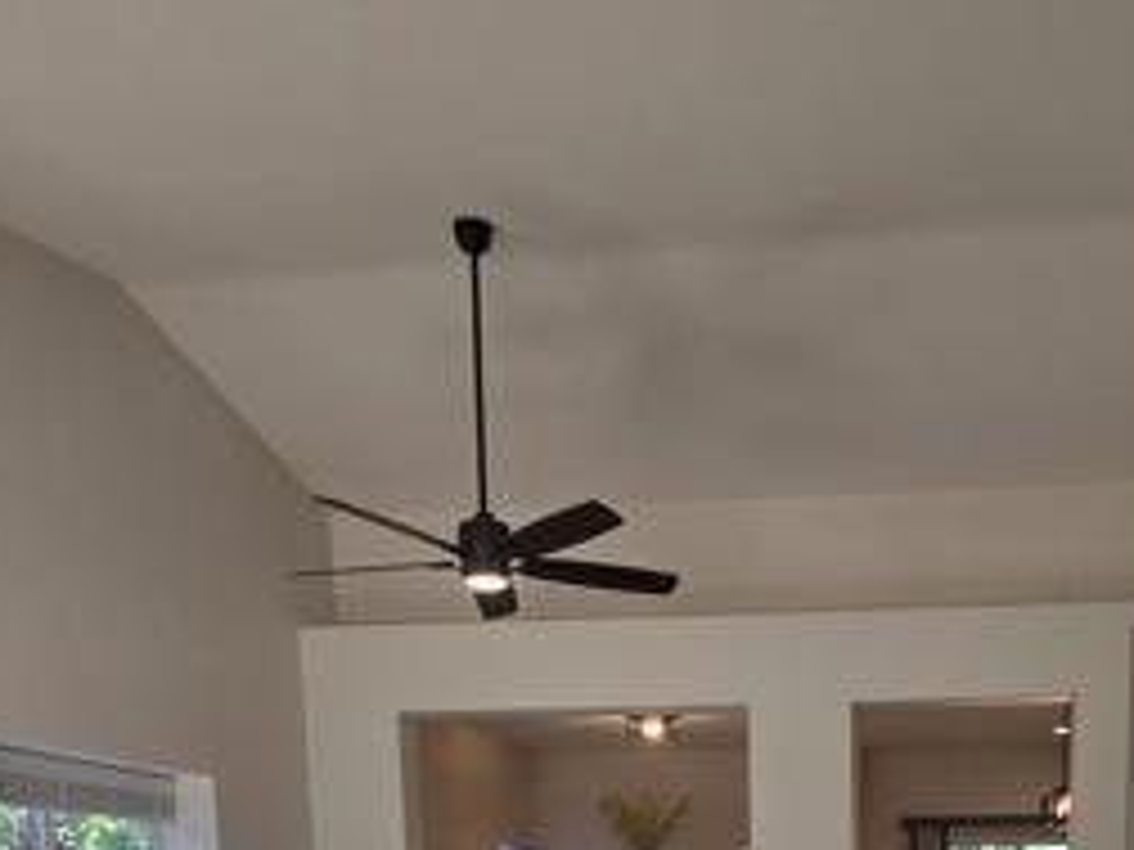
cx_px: 765
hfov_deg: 54.1
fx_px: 1081
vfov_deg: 33.2
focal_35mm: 33
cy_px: 1070
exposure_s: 1/120
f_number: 1.9
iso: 50
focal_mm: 2.2
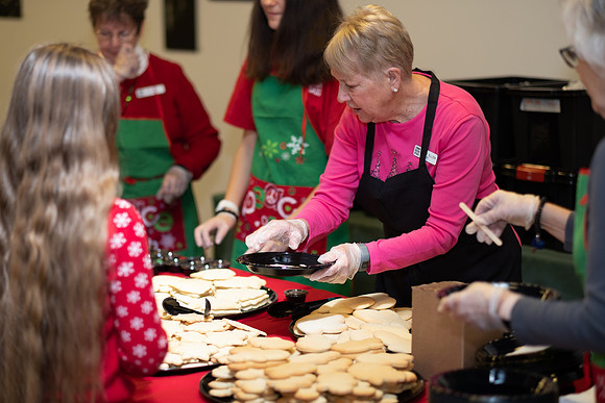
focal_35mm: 84
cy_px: 202
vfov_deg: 16.3
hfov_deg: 24.2
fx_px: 1412
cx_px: 302
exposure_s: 1/125
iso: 200
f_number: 1.4
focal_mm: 56
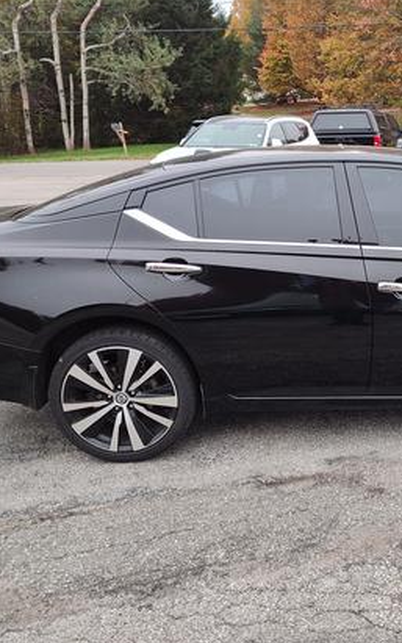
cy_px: 311
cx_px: 363
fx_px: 666
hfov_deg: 32.0
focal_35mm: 38
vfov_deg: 51.5
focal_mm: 5.56
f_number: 1.88
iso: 134
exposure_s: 1/120
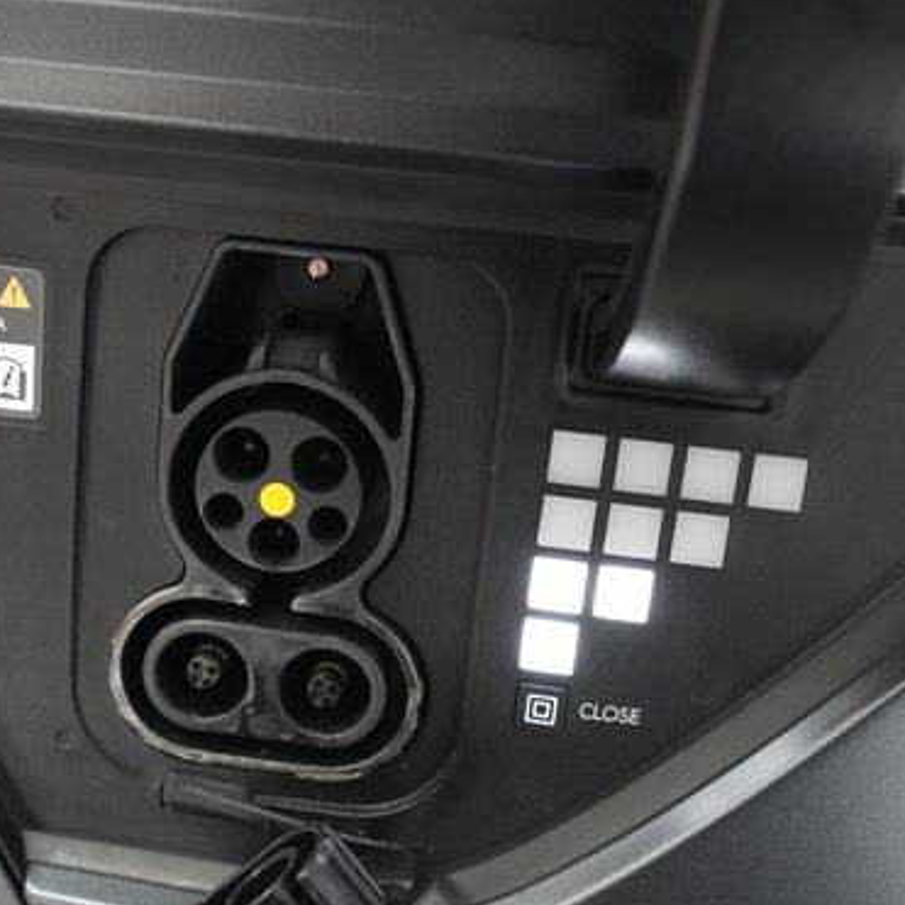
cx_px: 398
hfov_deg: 40.9
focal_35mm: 41
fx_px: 1213
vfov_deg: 40.9
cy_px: 437
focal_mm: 28
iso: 5000
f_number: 4
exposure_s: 1/125
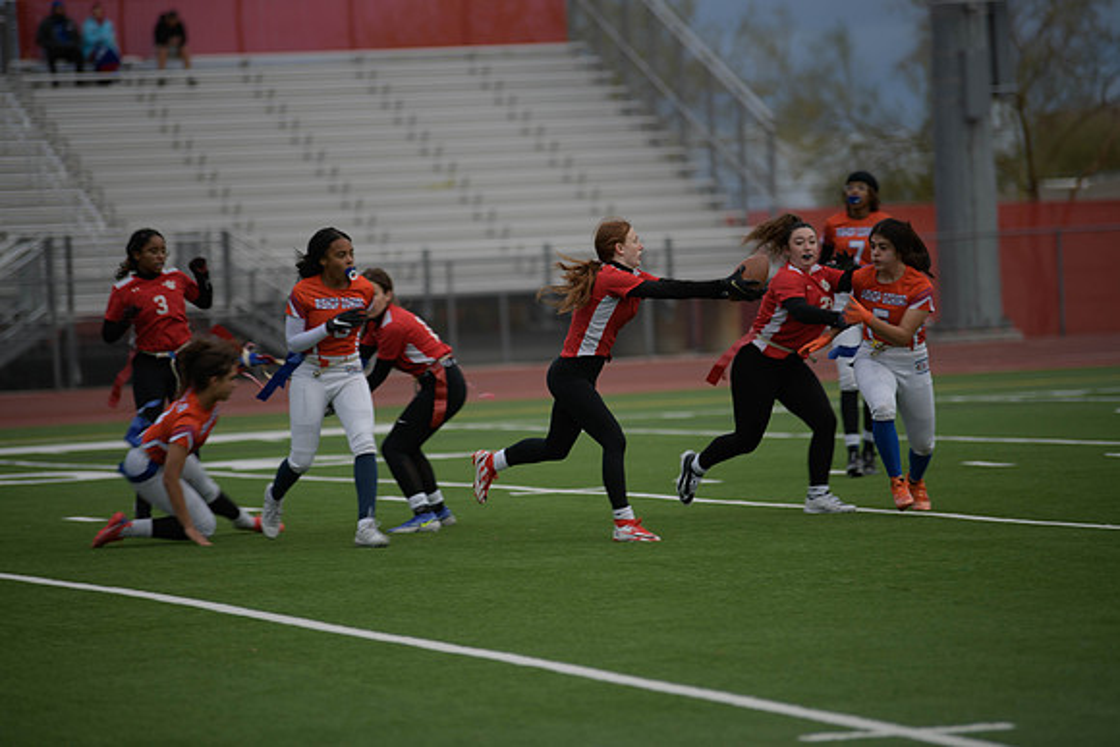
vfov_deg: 7.6
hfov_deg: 11.4
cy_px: 374
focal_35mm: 180
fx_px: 5601
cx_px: 560
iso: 80
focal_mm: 180
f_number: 2.8
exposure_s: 1/200
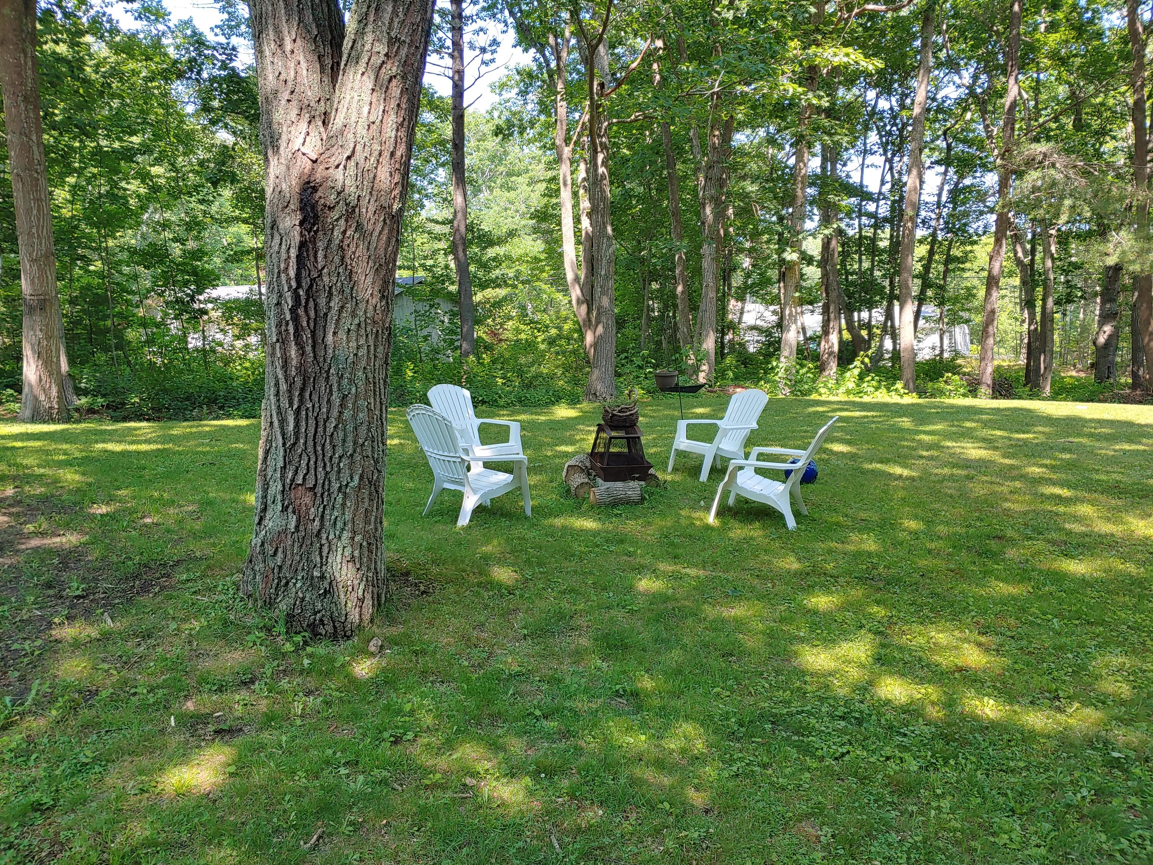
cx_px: 576
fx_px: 833
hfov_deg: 69.4
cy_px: 432
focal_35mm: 25
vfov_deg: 54.9
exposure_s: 1/256
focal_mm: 4.23
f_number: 1.5
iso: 50
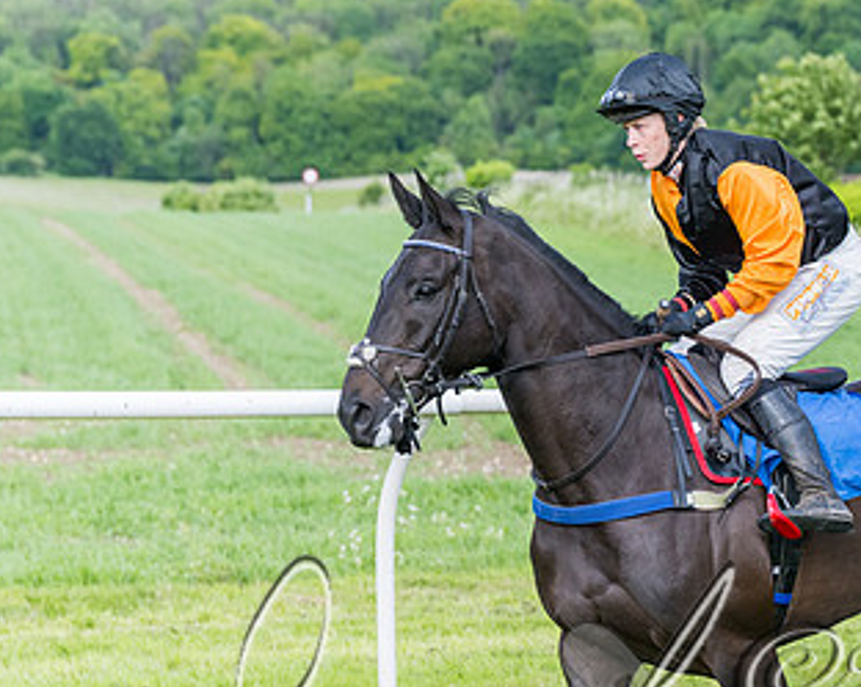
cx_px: 822
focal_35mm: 217
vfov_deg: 7.1
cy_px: 434
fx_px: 5524
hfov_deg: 8.9
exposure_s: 1/2500
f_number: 4
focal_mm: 83
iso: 400
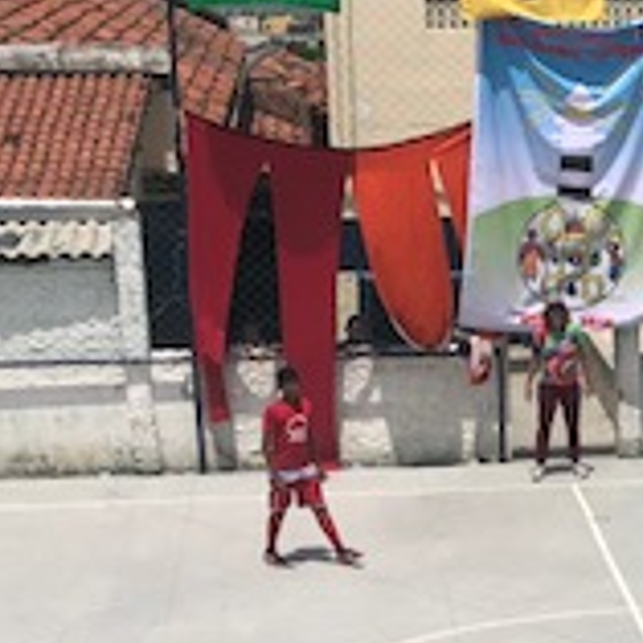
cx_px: 647
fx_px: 2123
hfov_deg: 16.8
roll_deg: +1.2
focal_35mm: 101
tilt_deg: -17.2
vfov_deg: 17.0
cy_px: 594
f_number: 1.8
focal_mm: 4
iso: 25
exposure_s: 1/5348
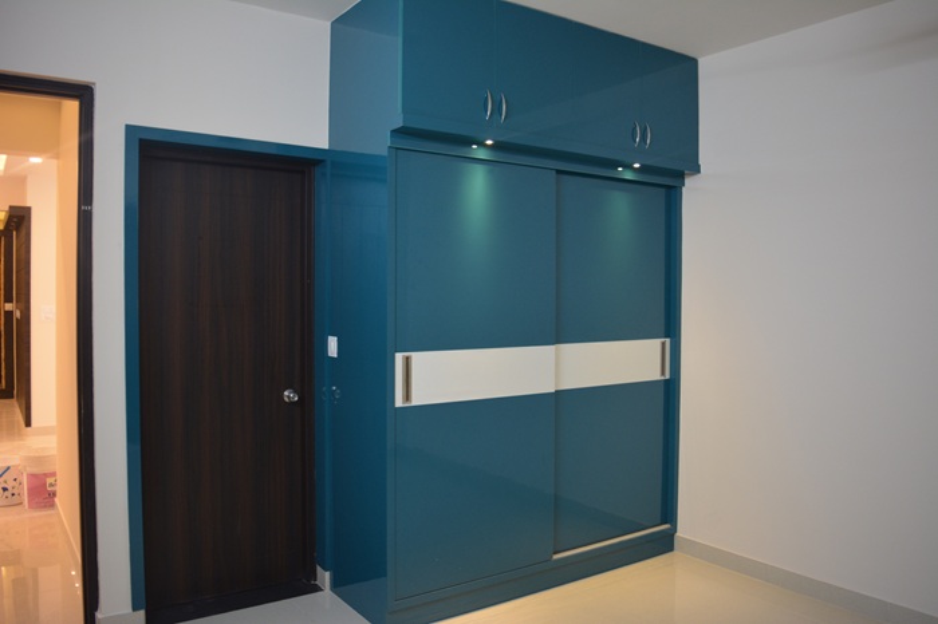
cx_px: 469
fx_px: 703
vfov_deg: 47.9
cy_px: 312
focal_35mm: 27
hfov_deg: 67.4
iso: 800
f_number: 3.5
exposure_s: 1/40
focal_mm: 18
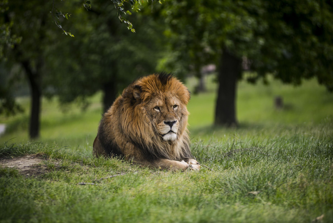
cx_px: 166
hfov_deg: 10.3
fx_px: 1851
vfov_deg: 6.9
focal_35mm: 200
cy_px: 112
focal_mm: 200
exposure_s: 1/500
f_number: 2.8
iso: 100
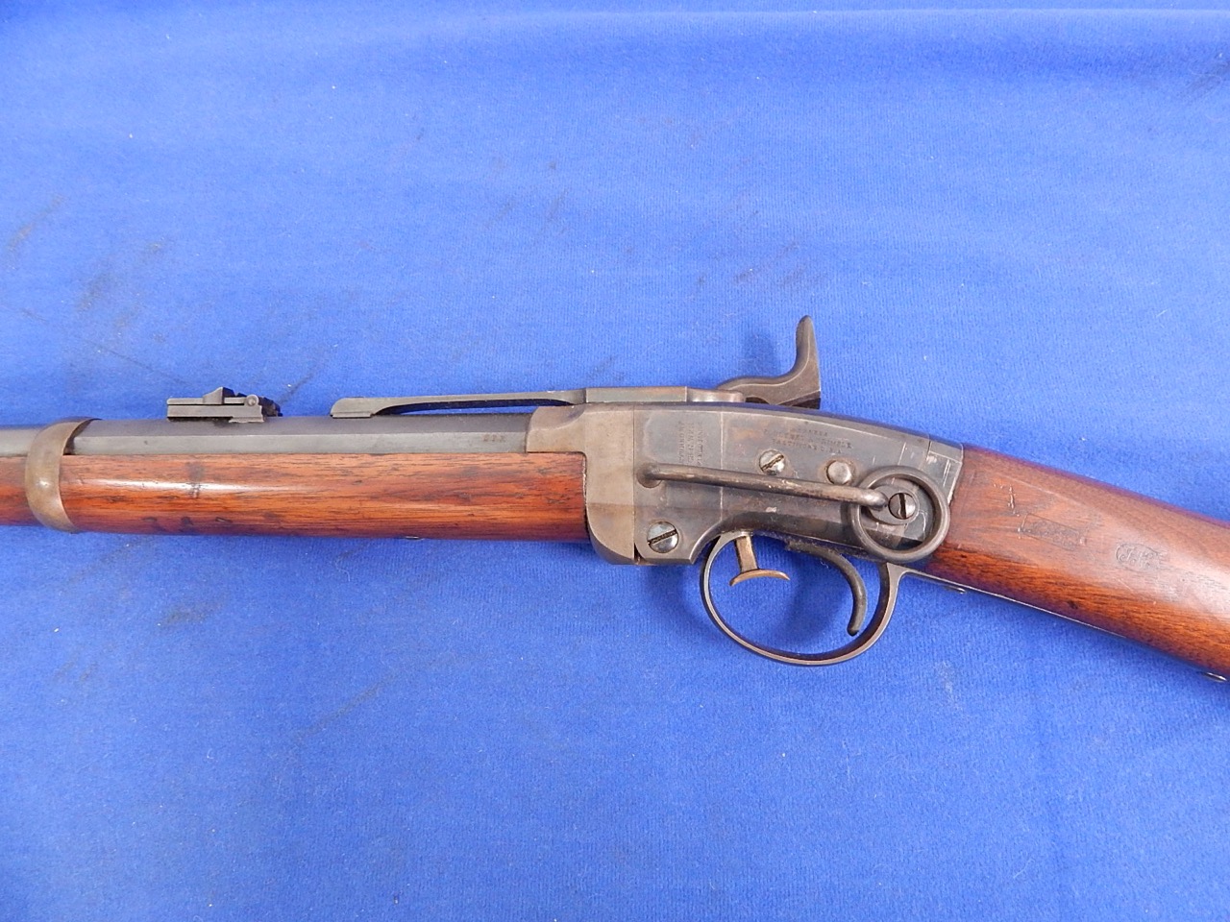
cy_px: 461
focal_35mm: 22
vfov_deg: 61.1
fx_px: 782
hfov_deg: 76.4
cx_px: 615
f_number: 3
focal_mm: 4
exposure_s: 1/8
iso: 400
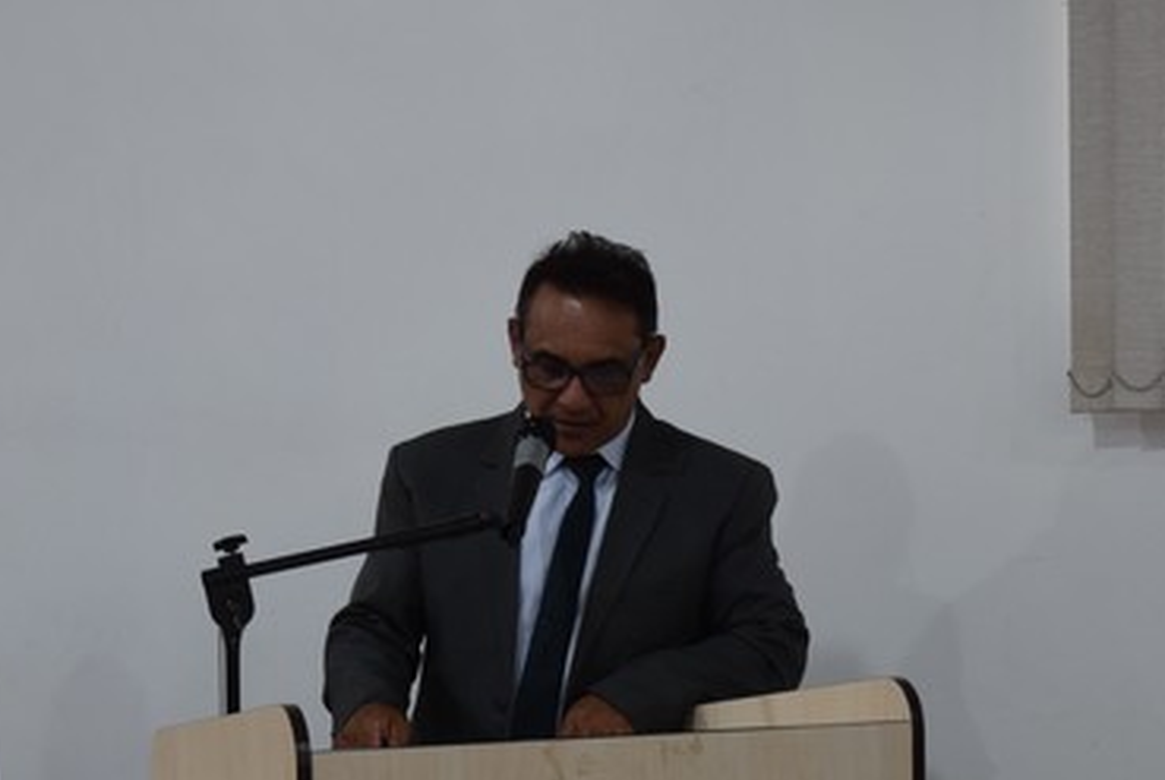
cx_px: 600
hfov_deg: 24.7
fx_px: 2657
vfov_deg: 16.6
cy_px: 635
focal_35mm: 82
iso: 400
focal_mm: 27
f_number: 4
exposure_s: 1/60
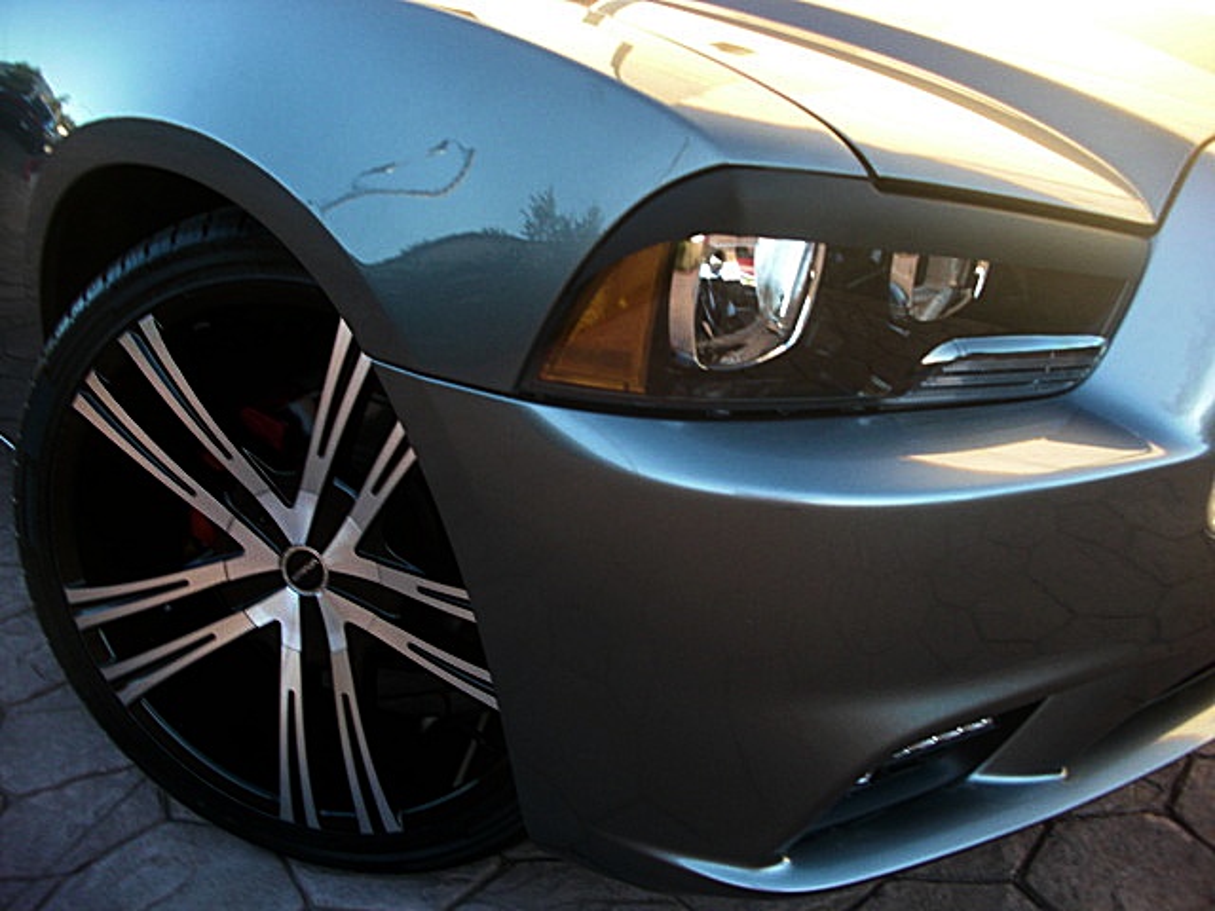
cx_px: 608
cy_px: 456
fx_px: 1264
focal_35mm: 36
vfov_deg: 39.7
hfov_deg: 51.4
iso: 100
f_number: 2.8
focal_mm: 6.3
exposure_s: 1/100
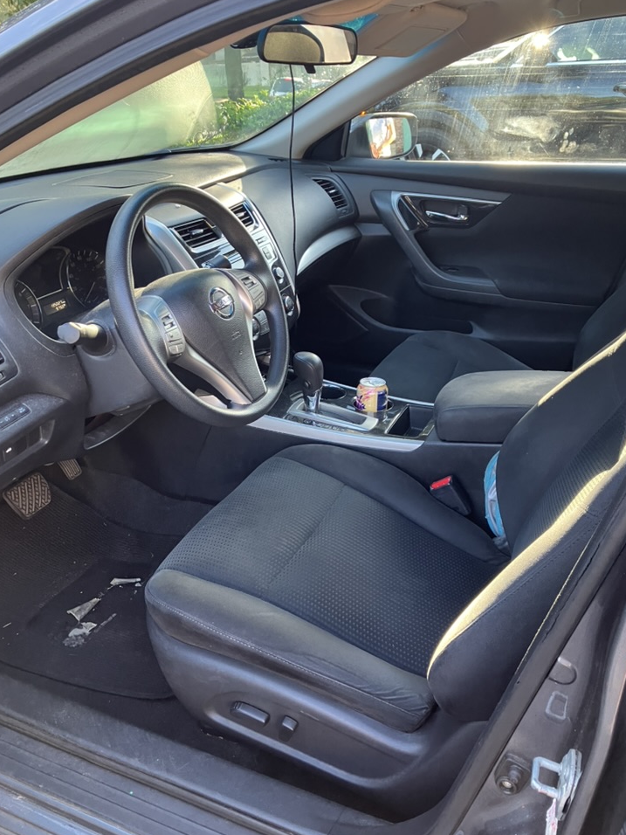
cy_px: 426
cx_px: 326
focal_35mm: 30
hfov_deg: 46.8
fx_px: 723
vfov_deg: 60.0
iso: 80
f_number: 1.8
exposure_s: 1/87
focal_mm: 3.99
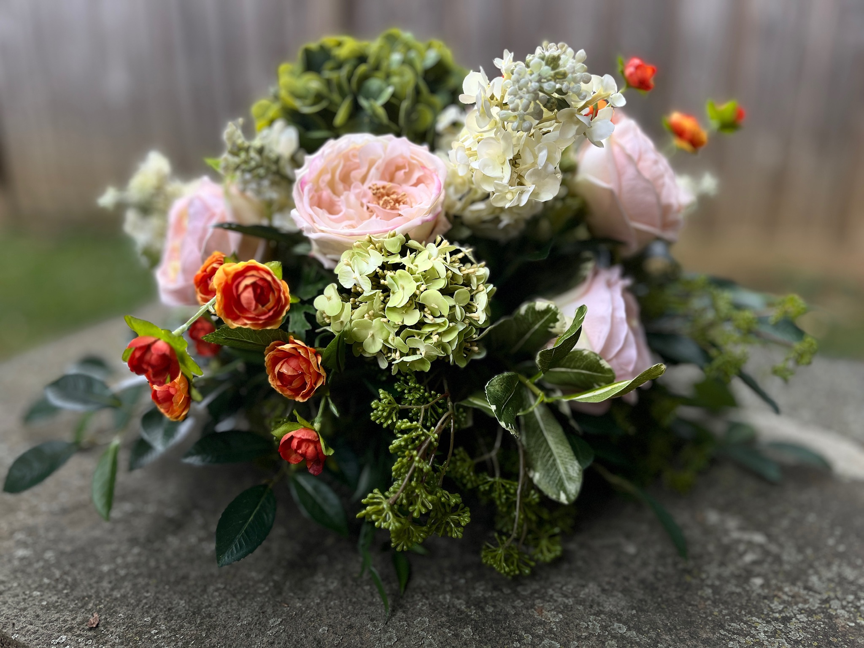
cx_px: 432
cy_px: 324
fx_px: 649
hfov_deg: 67.3
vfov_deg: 53.1
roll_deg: -0.9
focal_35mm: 26
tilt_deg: -19.7
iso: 64
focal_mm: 5.1
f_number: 1.6
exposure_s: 1/122
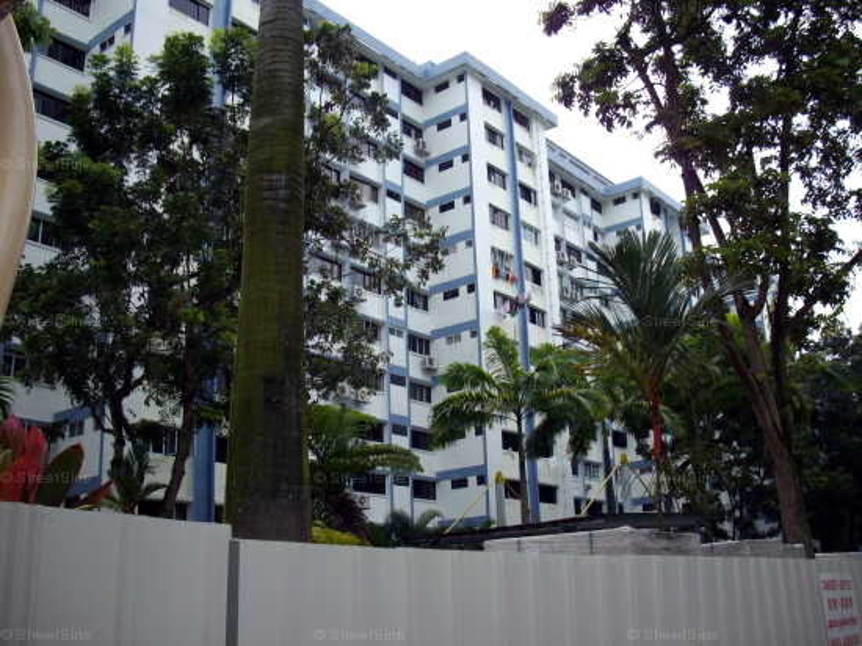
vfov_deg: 38.6
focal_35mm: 37
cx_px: 431
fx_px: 921
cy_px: 323
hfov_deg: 50.2
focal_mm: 6.2
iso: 80
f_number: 2.8
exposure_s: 1/160
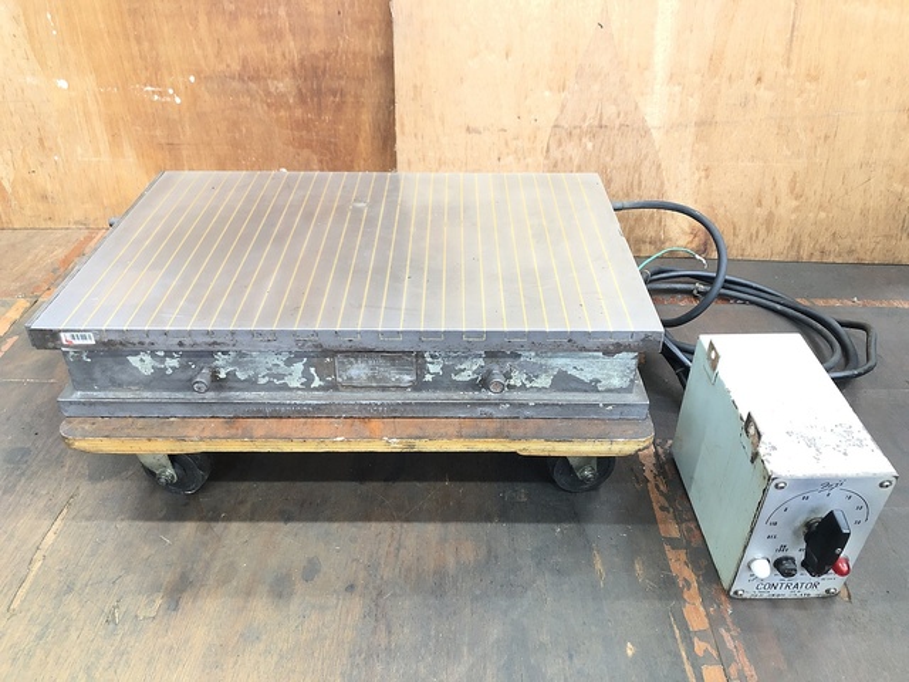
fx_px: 735
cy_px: 341
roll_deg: +0.3
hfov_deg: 63.4
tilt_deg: -34.7
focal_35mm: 28
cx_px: 454
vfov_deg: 49.7
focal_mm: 3.99
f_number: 1.8
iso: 100
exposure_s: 1/7
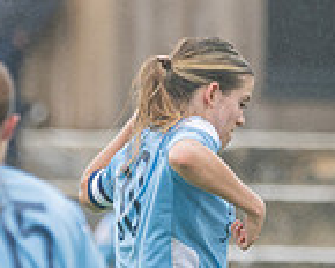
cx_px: 588
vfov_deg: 0.9
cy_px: 333
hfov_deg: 1.1
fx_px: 17668
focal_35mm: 1782
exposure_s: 1/1600
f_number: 2.8
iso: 320
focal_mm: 220
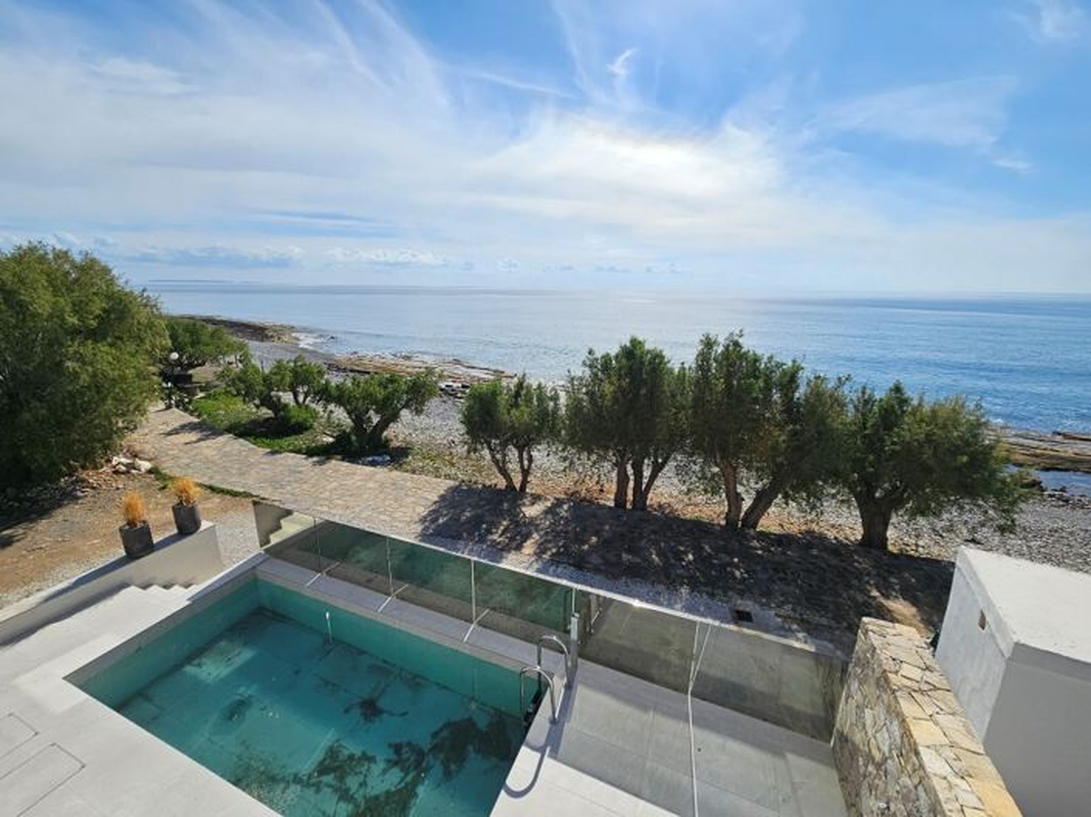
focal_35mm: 13
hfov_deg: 106.2
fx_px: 410
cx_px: 546
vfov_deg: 89.9
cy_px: 408
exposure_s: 1/5638
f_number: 2.2
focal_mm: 2.2
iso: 50
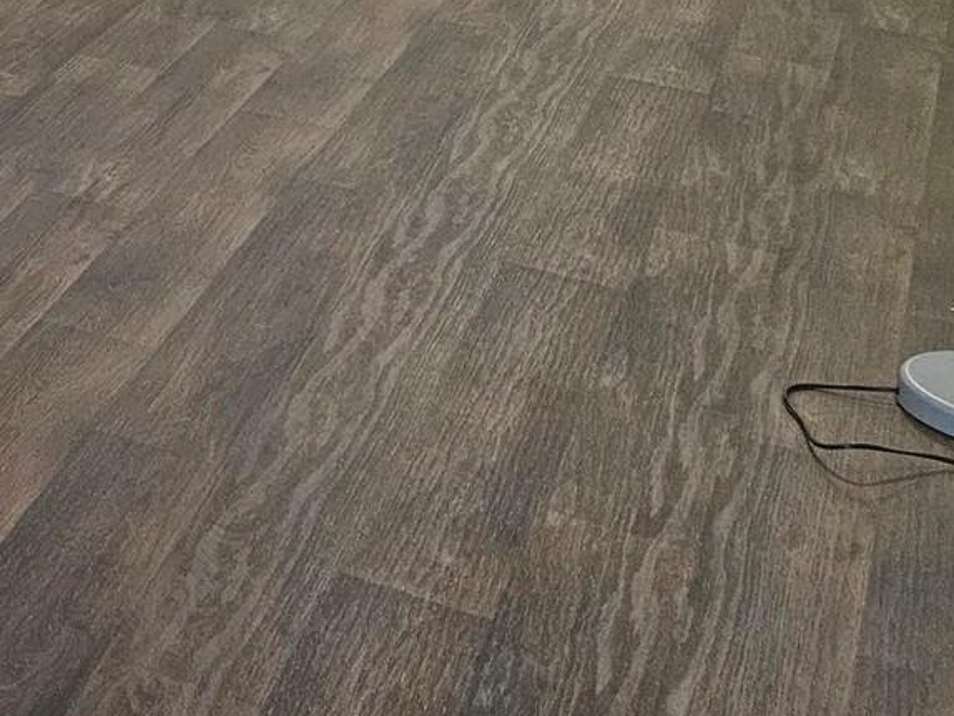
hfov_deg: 20.1
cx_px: -532
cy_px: 20
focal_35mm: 82
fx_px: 2261
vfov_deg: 17.6
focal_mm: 5.4
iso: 640
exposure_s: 1/60
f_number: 1.8
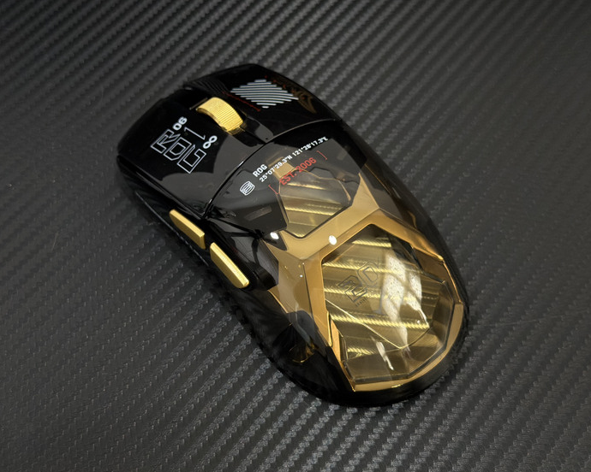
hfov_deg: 35.3
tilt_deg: -61.0
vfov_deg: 28.6
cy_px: 242
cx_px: 278
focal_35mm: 53
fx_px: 927
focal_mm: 6.76
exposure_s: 1/60
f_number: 1.78
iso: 250
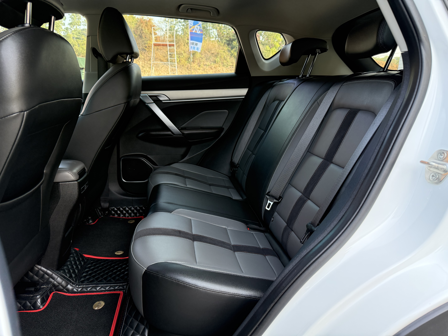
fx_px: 311
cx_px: 224
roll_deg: -1.6
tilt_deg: -14.0
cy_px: 168
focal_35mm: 24
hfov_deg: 71.6
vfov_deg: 56.8
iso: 200
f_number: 1.78
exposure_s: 1/214
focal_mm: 6.76
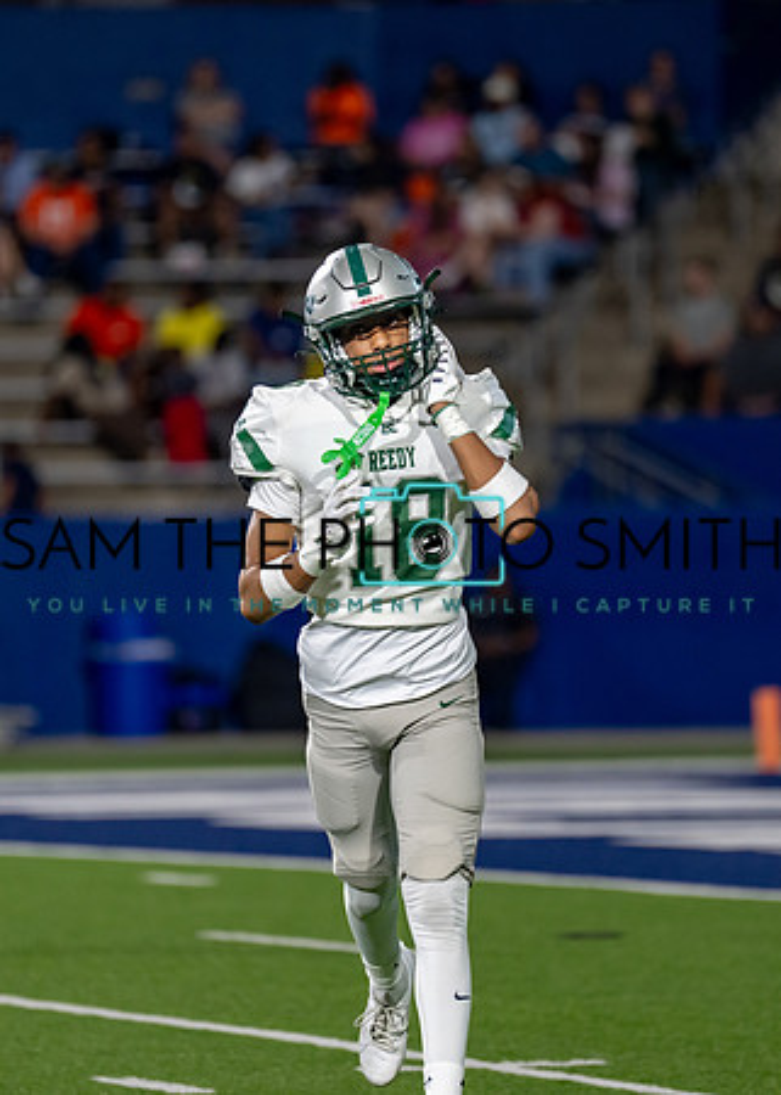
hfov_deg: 4.6
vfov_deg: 6.4
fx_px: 9763
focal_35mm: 314
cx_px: 407
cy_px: 533
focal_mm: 200
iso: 2000
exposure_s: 1/1250
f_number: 2.8
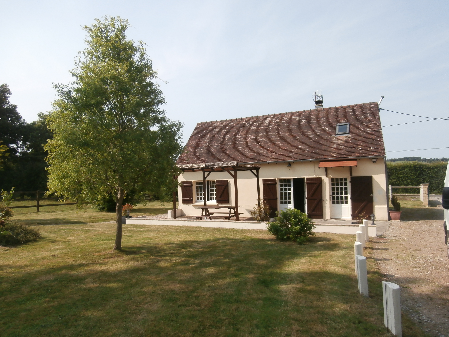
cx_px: 224
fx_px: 311
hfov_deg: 71.6
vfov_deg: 56.8
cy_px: 168
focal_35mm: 24
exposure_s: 1/1000
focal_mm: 4.2
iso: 100
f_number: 3
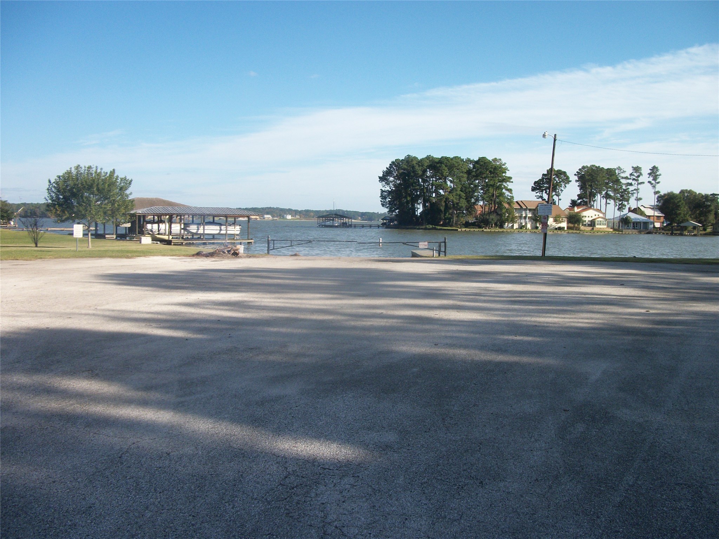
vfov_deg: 44.2
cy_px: 270
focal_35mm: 32
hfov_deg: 56.8
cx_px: 360
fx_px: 665
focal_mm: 5.7
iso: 80
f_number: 8.8
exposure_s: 1/125
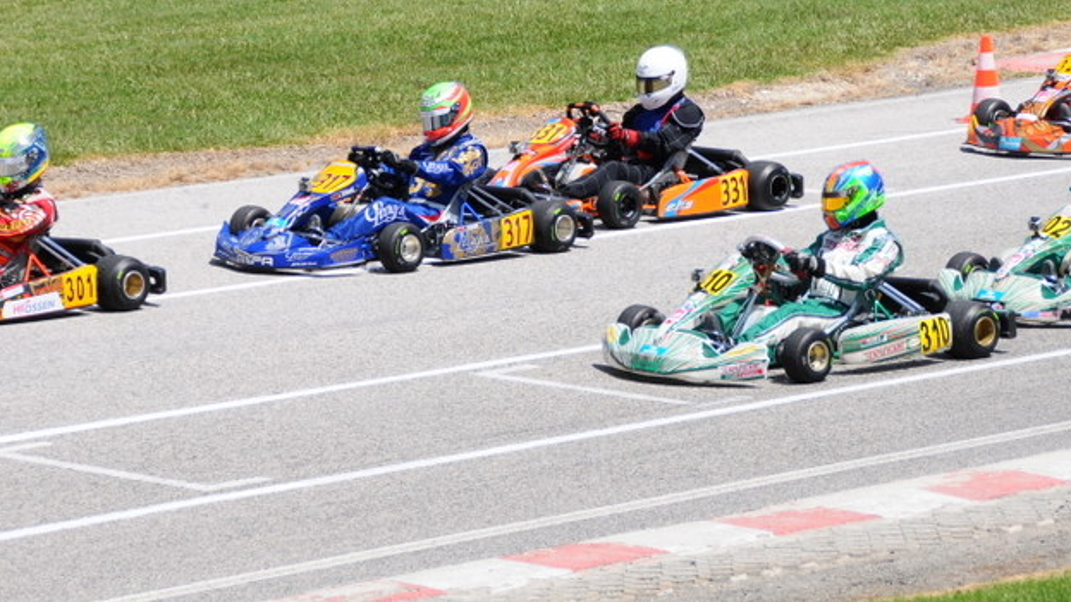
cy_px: 181
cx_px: 626
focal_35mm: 271
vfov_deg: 4.5
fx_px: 7690
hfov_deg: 8.0
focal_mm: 105
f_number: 5.3
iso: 400
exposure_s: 1/2000
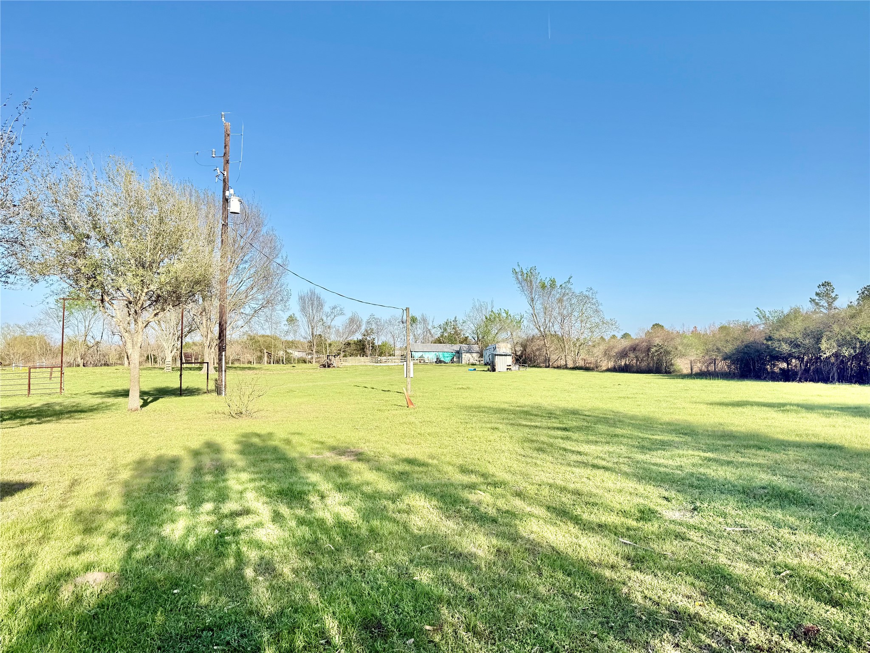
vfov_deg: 56.8
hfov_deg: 71.6
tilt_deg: +2.5
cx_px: 435
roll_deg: +0.1
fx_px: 603
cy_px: 326
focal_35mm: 24
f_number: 1.78
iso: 80
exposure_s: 1/1689
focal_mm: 6.76
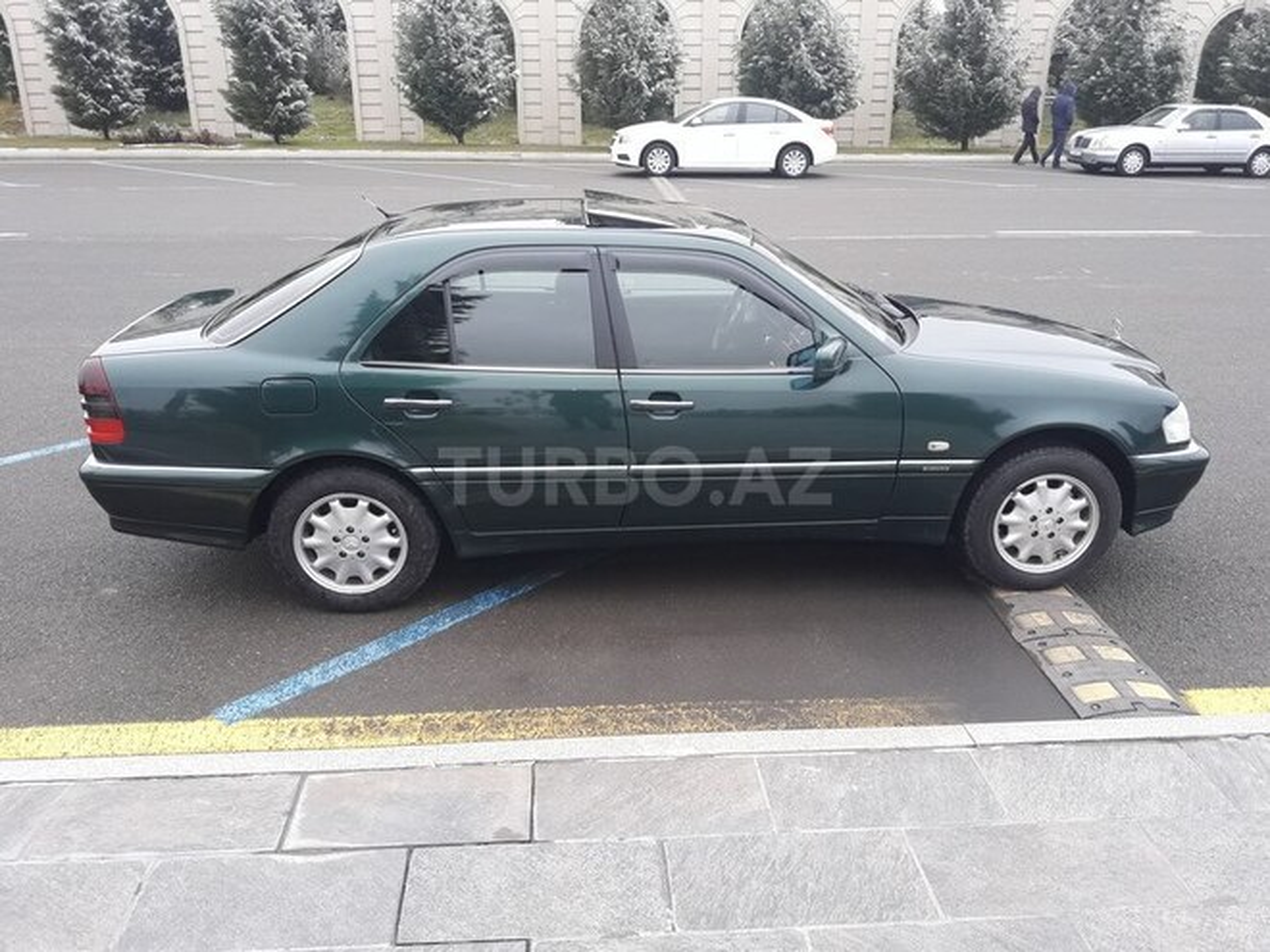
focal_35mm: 28
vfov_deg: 49.7
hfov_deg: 63.4
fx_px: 1027
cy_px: 476
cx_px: 635
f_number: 1.9
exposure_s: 1/100
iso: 50
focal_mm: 3.7
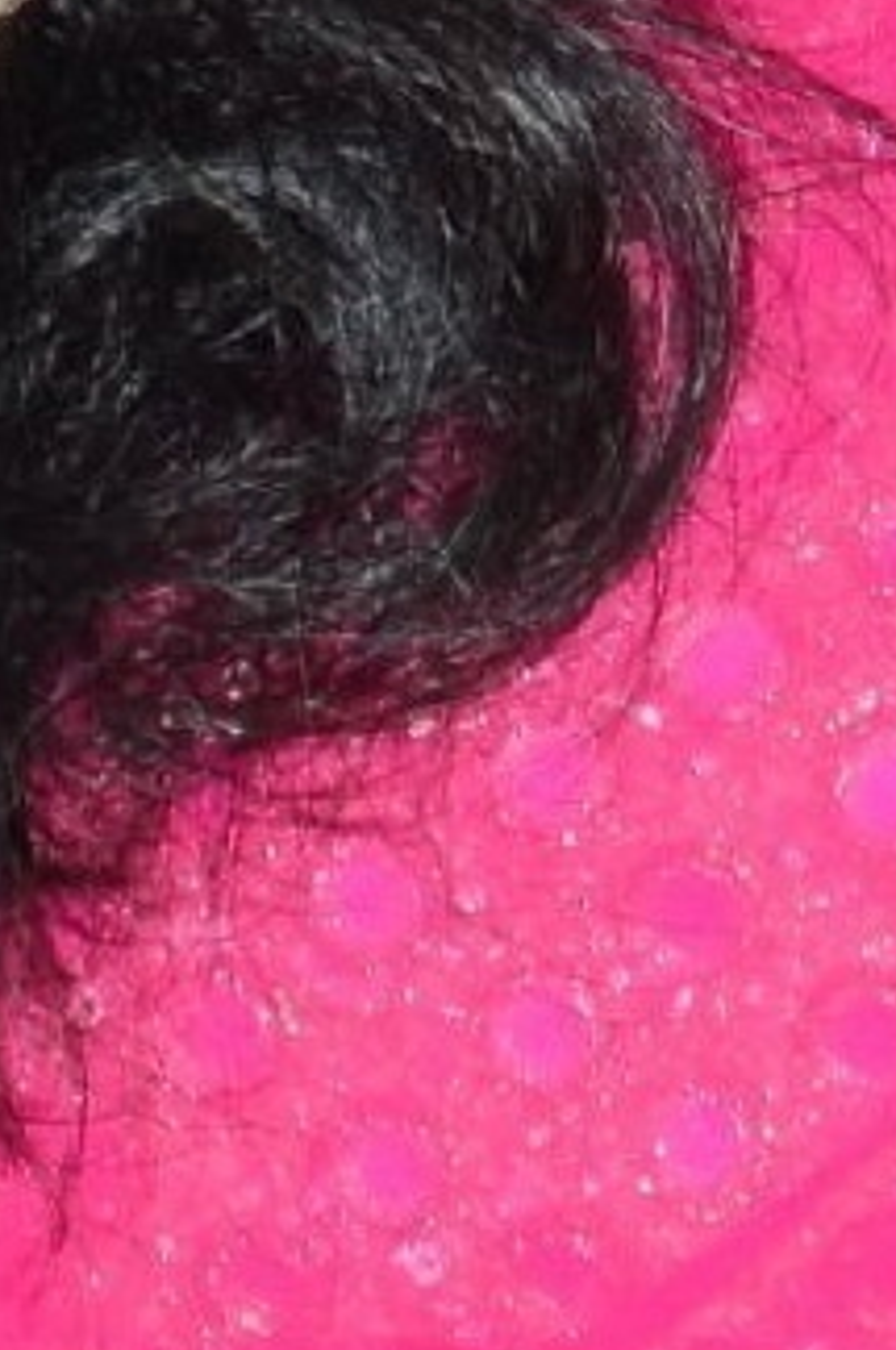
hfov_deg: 1.6
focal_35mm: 881
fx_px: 32986
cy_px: -810
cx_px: 1279
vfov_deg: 2.3
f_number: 6.3
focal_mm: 105
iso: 400
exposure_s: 1/125
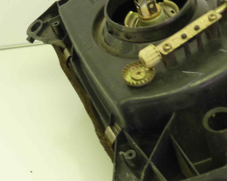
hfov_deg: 31.3
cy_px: 128
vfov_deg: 25.6
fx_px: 396
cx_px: 173
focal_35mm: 59
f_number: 3.3
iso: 80
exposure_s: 1/20
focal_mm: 4.1
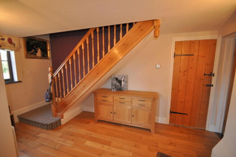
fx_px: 98
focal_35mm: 15
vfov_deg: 77.2
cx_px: 118
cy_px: 78
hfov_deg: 100.4
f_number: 3.5
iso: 800
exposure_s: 1/60
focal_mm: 10
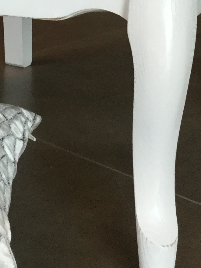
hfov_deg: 12.8
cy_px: -116
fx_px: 890
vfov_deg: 15.9
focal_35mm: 115
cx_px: 32
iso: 100
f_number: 2.4
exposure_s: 1/33
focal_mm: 3.3
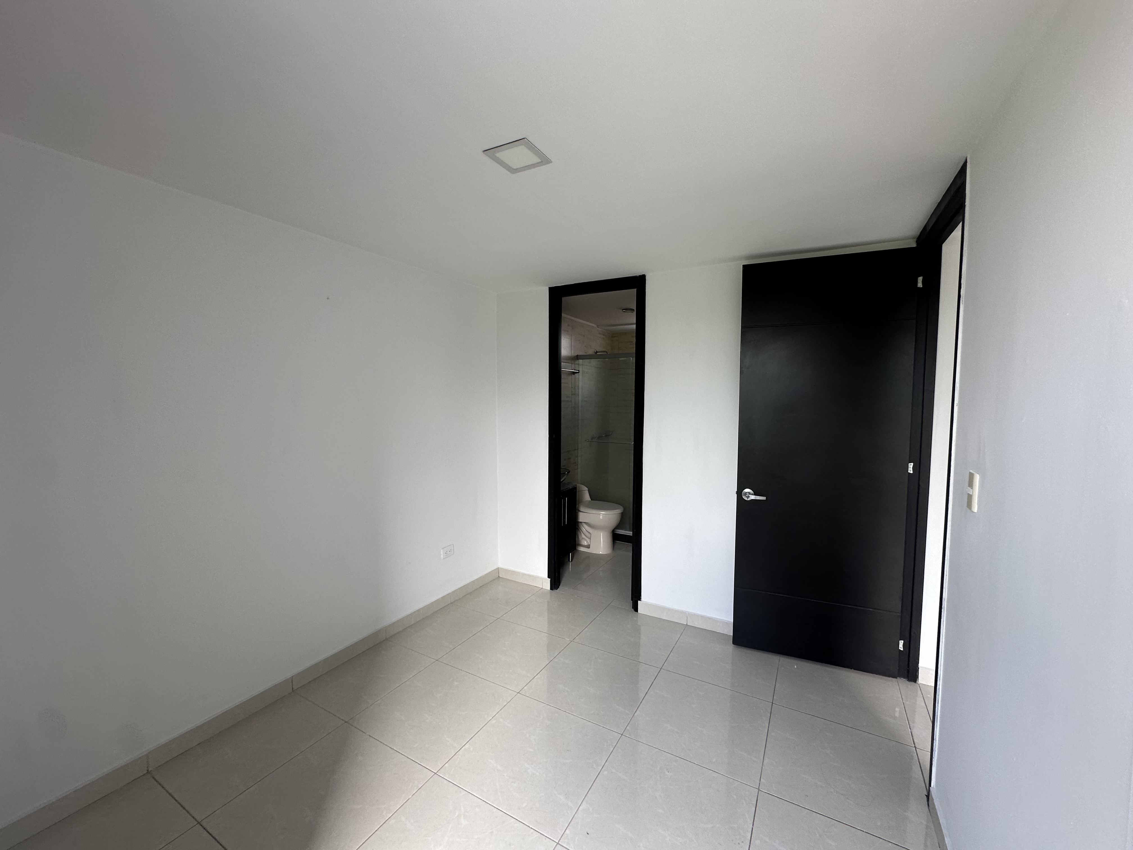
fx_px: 458
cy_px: 425
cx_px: 566
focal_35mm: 14
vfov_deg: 85.7
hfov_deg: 102.1
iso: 64
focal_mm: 2.22
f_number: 2.2
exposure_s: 1/99
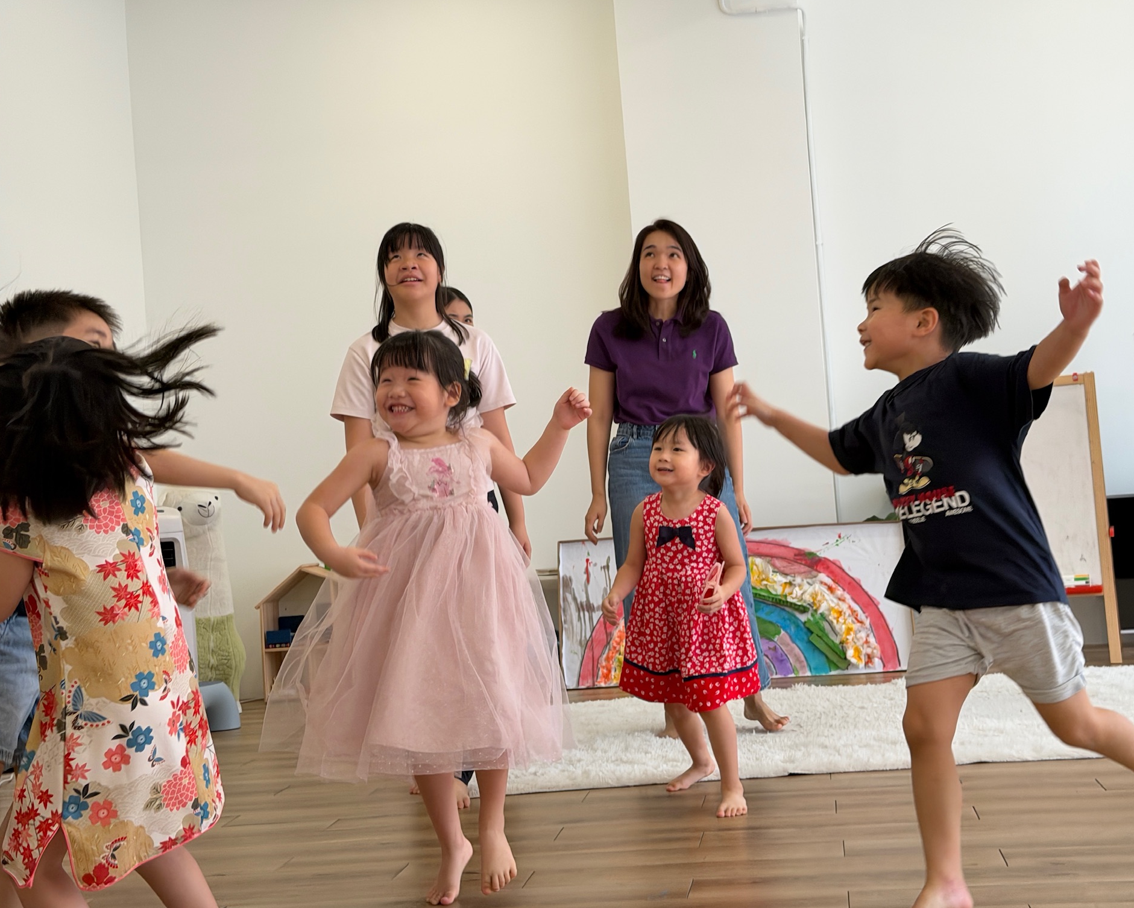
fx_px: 1712
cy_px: 448
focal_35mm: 51
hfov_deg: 36.6
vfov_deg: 29.7
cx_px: 599
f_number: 1.78
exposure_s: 1/121
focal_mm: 6.76
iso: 64
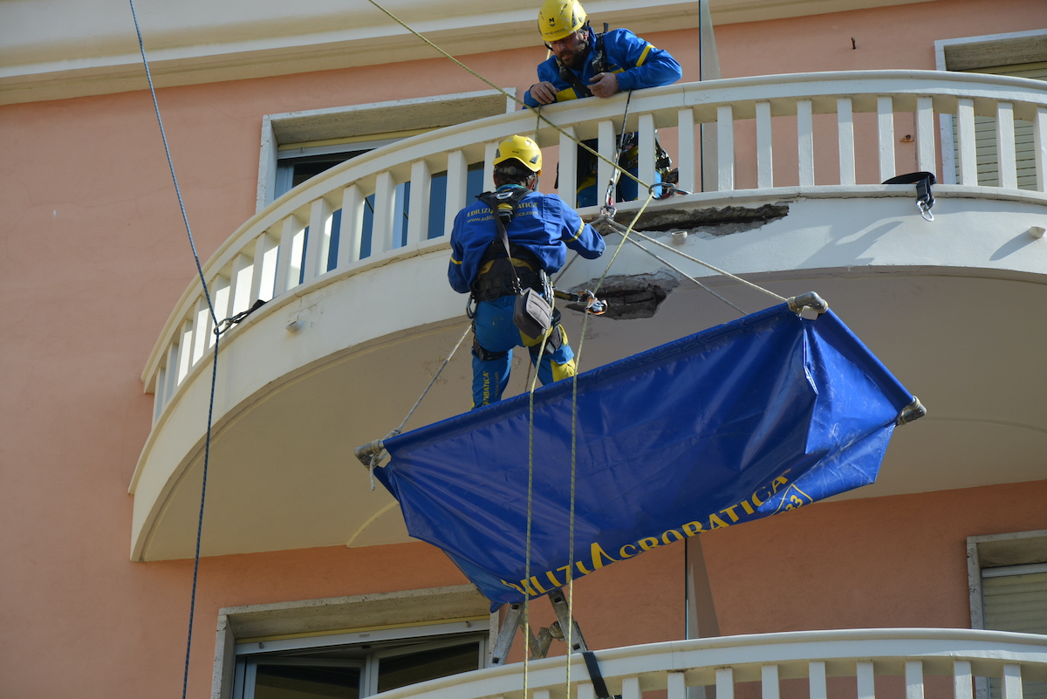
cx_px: 524
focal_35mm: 158
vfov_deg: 8.7
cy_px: 350
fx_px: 4582
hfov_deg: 13.0
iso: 140
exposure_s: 1/250
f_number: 8
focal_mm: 105
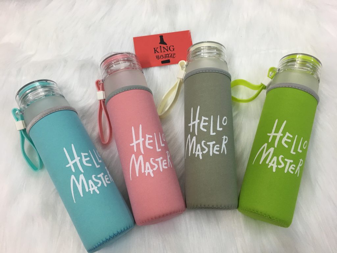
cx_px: 168
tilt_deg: -74.1
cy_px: 126
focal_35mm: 29
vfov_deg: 48.2
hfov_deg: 61.7
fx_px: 282
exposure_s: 1/17
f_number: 2.2
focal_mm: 4.15
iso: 32
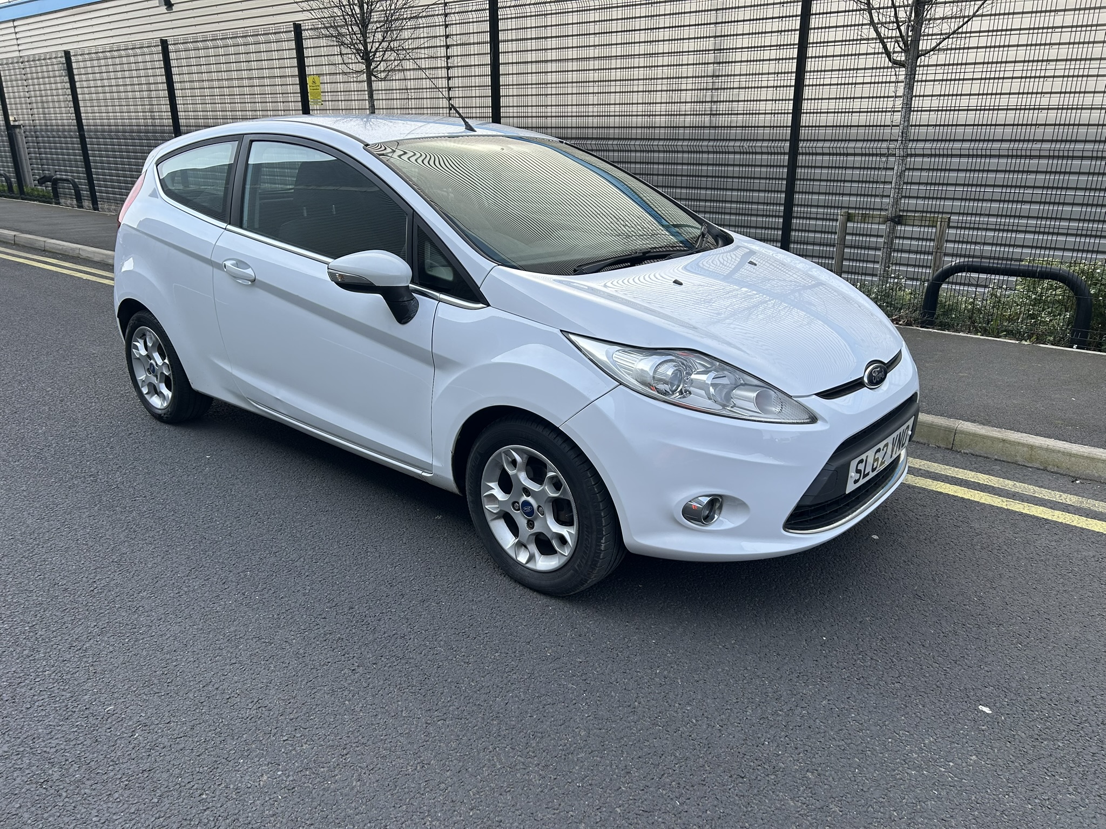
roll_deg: +0.4
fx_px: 831
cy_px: 414
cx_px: 553
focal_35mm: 26
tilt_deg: -19.7
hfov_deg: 67.3
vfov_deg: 53.1
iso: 50
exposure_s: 1/1344
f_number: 1.5
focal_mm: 5.7
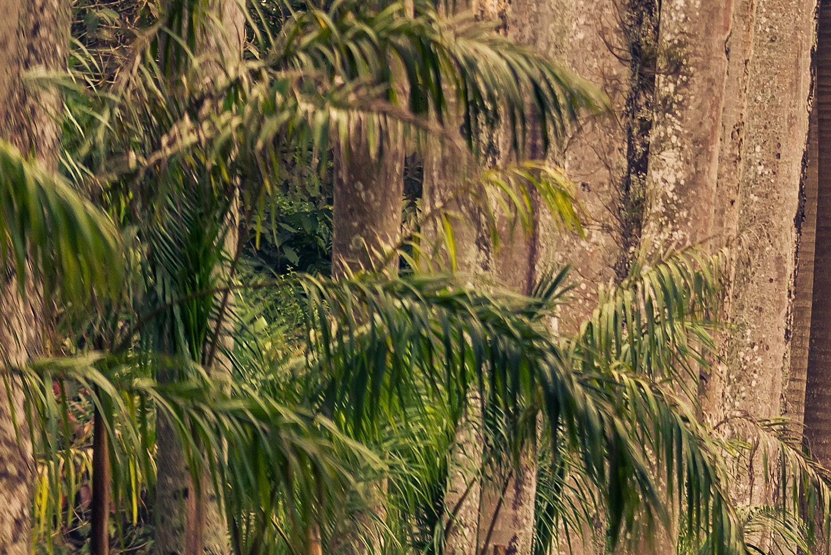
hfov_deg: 2.5
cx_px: 1634
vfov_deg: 1.7
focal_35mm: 817
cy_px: -276
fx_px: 18864
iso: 100
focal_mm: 200
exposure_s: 1/500
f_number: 2.8
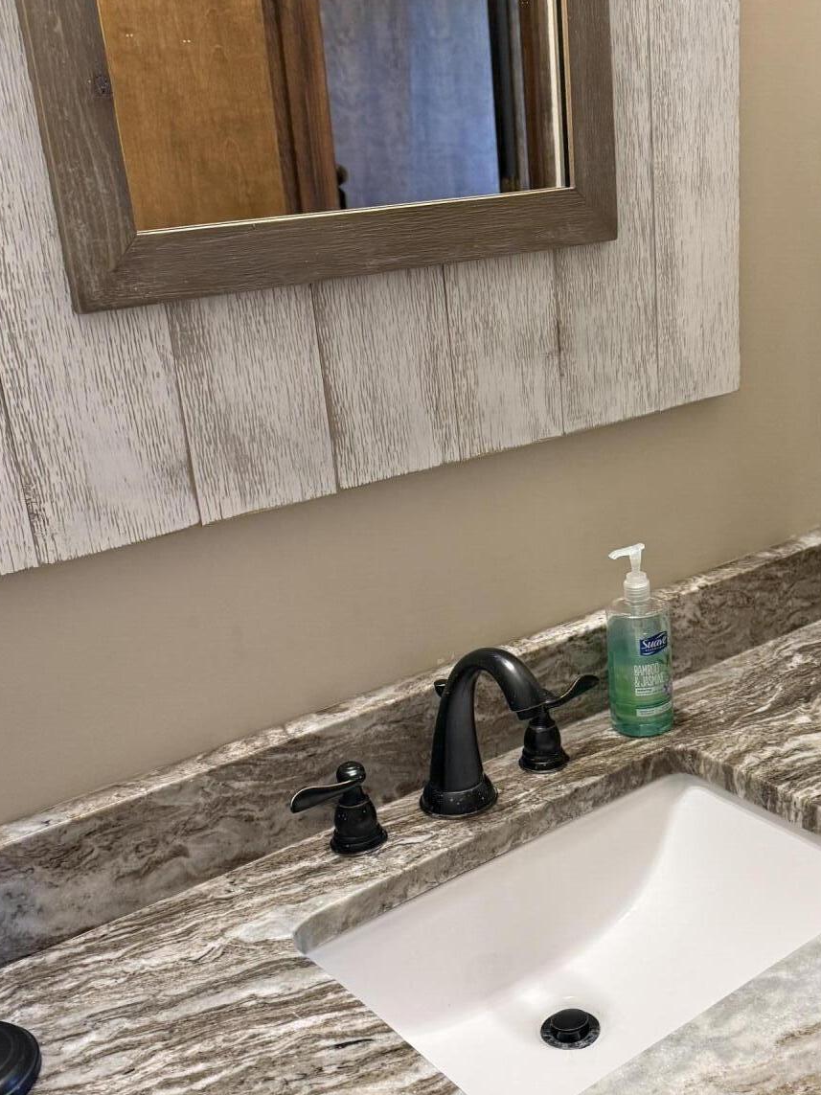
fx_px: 1328
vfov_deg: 44.7
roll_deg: +1.3
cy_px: 598
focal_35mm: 42
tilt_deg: -20.6
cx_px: 660
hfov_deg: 33.3
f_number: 1.78
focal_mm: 6.76
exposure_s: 1/60
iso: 250
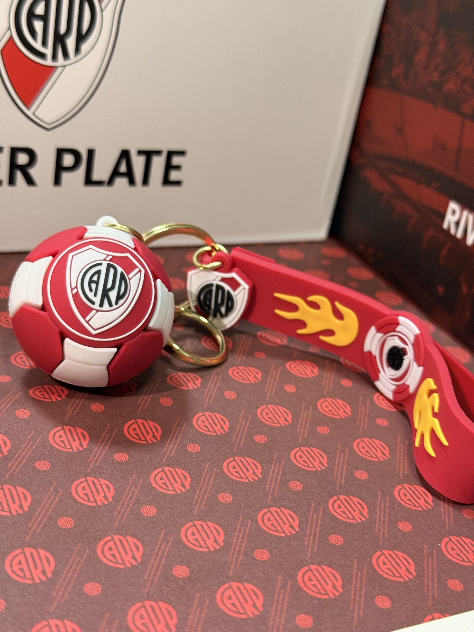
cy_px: 316
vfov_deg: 39.7
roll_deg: -9.8
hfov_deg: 30.3
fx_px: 876
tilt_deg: -26.9
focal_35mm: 48
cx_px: 237
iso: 125
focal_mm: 6.76
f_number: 1.78
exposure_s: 1/50
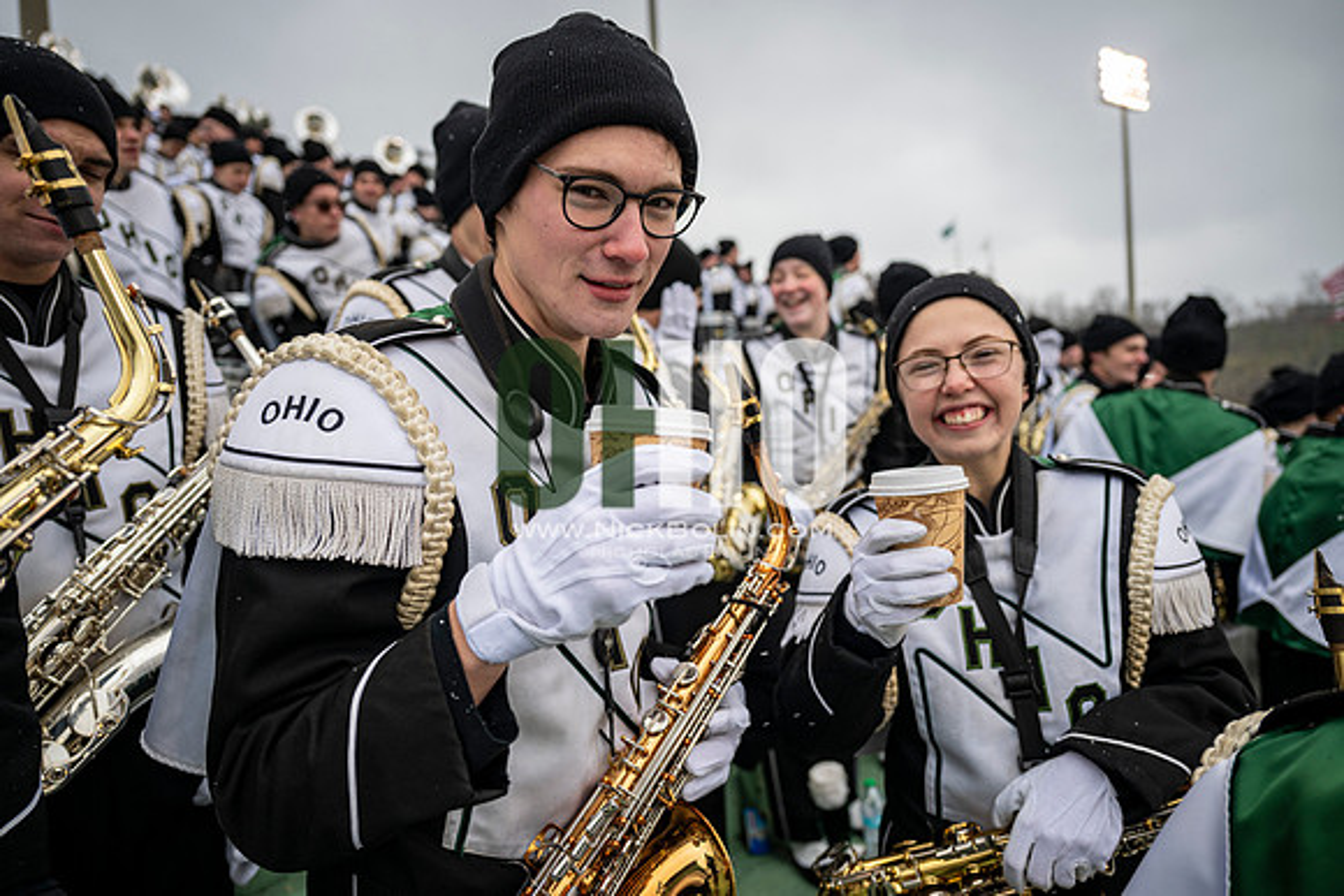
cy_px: 448
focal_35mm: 24
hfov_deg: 73.7
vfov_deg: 53.2
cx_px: 672
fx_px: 896
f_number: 2.8
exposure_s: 1/500
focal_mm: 24
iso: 160
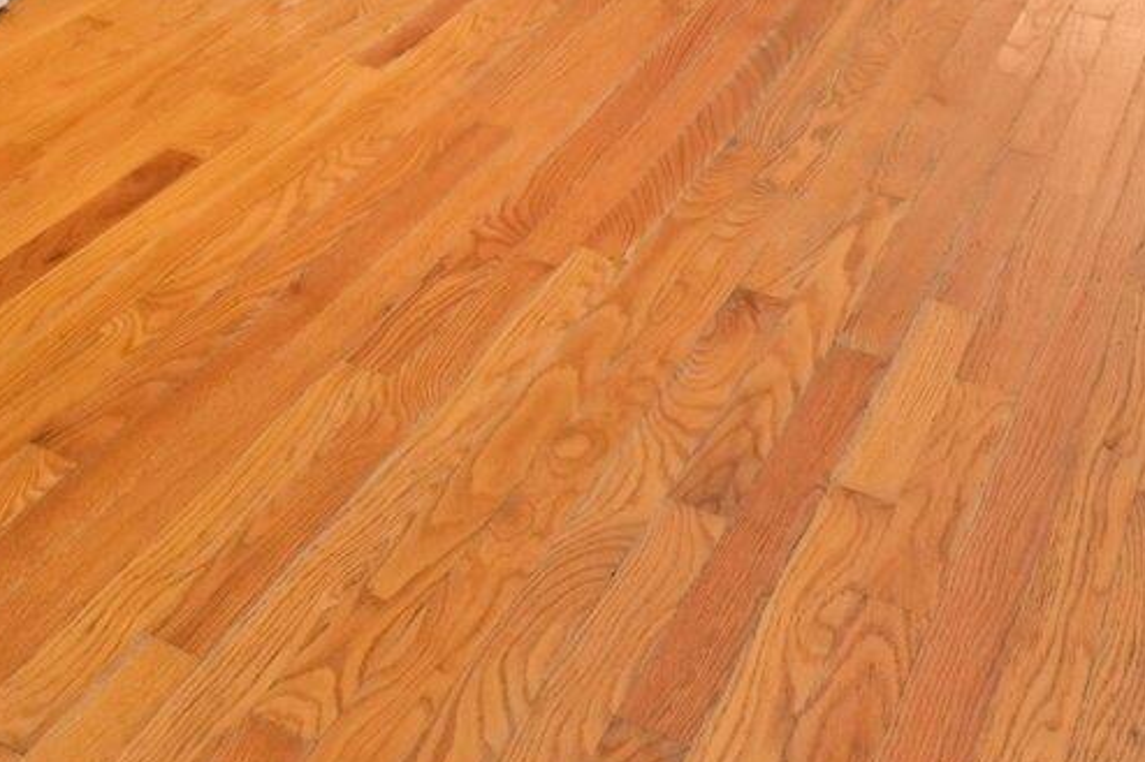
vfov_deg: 17.9
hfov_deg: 32.8
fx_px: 1844
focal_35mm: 58
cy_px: -666
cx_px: 121
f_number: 8
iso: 400
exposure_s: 1/40
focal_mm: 14
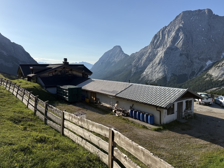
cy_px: 81
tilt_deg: -6.2
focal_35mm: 25
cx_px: 116
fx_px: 162
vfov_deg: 54.9
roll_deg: +0.2
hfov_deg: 69.4
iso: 80
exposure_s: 1/5714
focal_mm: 6.76
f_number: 1.78
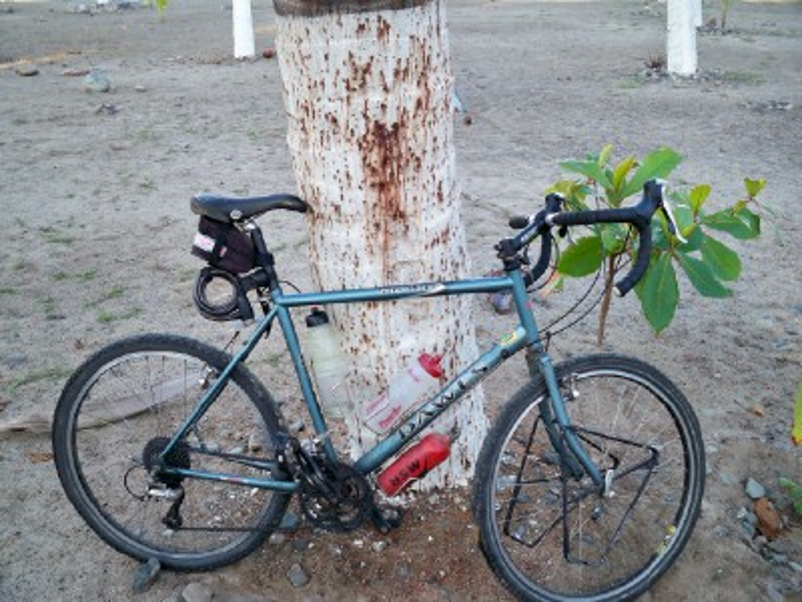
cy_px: 301
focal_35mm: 35
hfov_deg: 52.6
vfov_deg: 40.7
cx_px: 401
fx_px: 811
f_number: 3.1
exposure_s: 1/60
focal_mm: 6.3
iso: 125
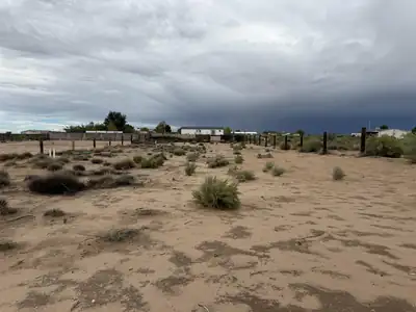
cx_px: 208
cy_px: 156
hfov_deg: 71.6
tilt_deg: -3.9
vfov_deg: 56.8
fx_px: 288
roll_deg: +0.0
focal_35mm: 24
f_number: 1.78
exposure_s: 1/5319
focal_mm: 6.76
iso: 80
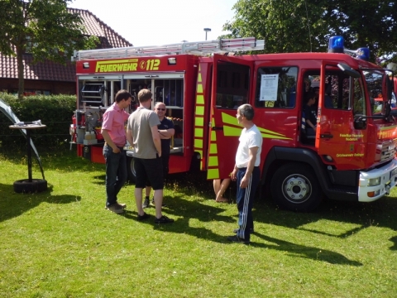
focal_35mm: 36
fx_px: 413
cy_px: 149
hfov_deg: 51.4
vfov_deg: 39.7
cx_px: 198
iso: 100
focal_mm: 6.4
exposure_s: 1/640
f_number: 3.1
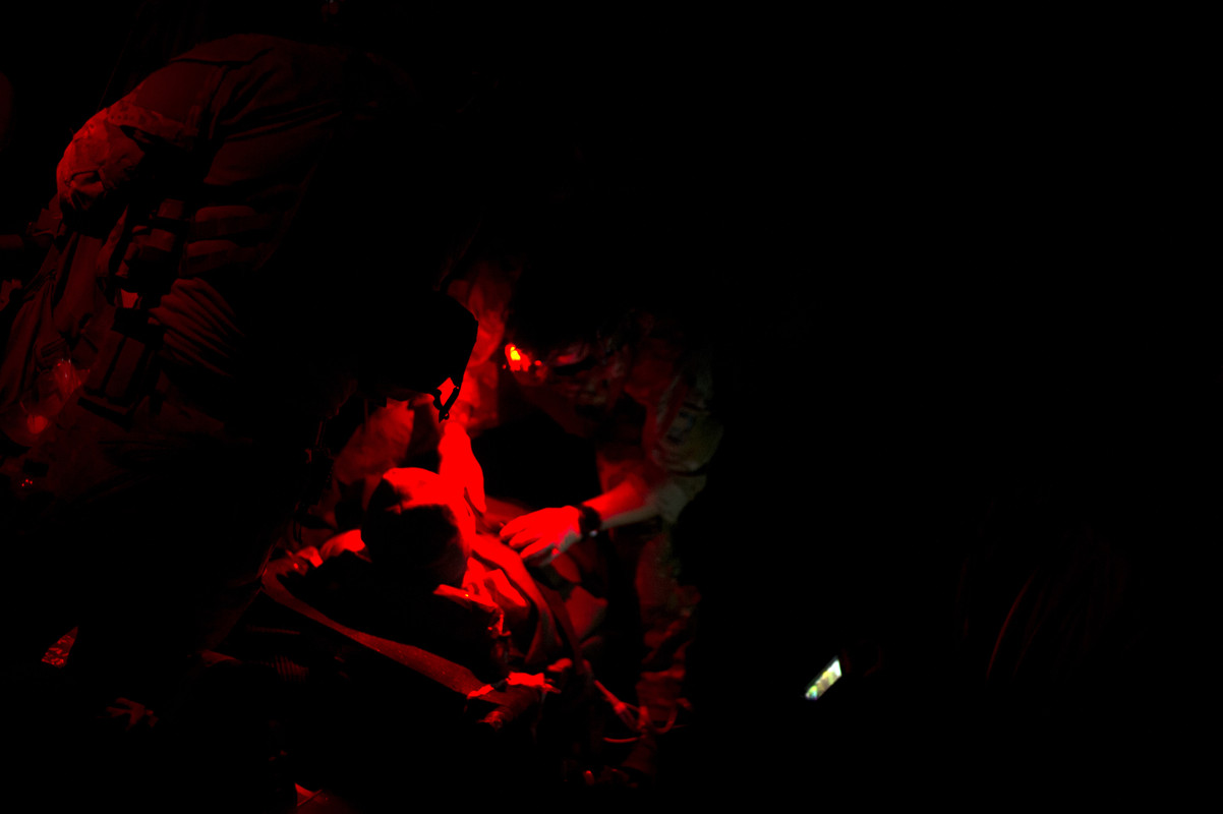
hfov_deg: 39.6
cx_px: 612
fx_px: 1698
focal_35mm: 50
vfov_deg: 27.0
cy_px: 407
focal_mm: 50
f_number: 1.8
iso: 2000
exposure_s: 1/60
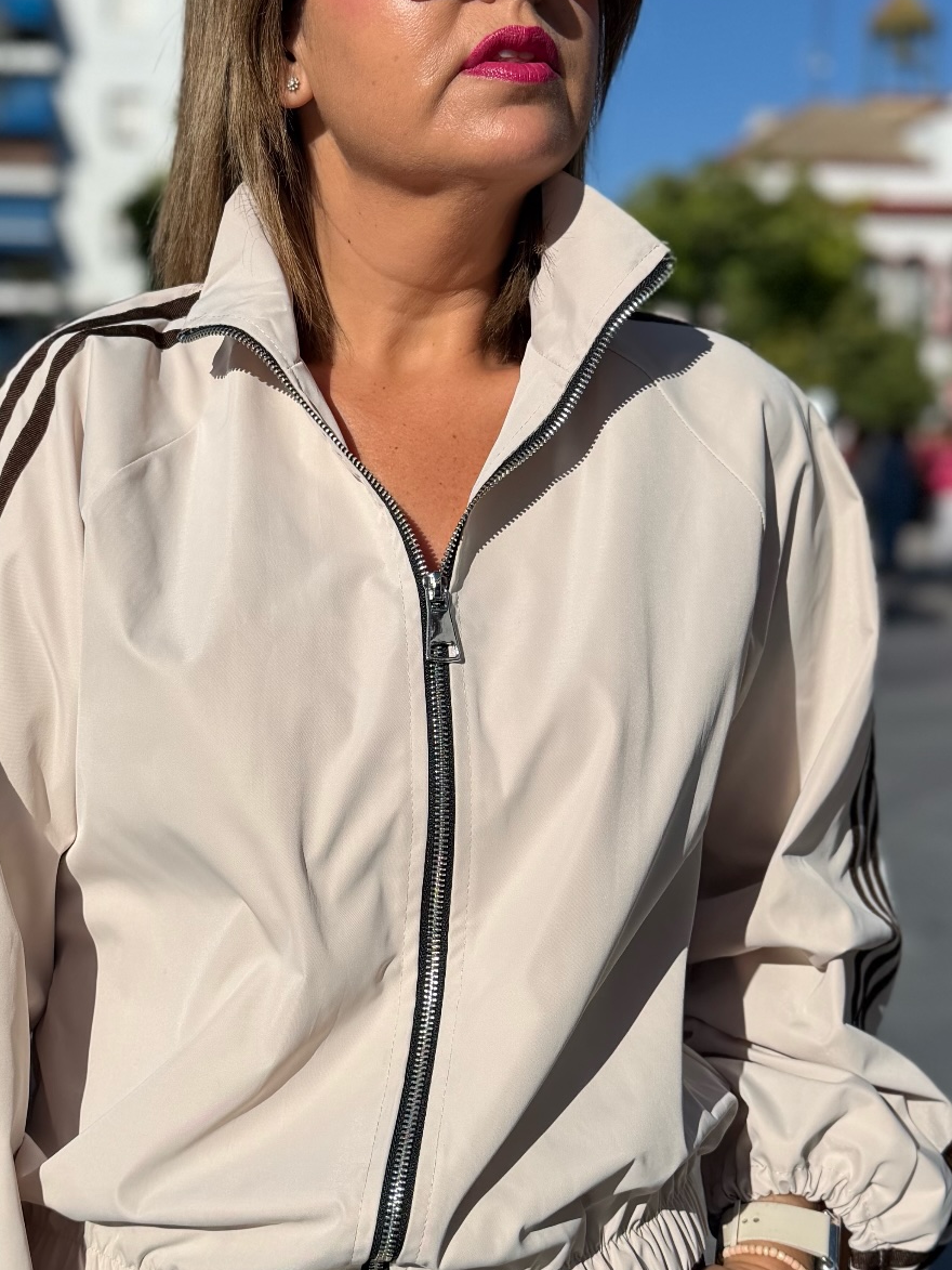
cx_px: 299
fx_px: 1833
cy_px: 677
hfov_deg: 28.9
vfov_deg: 38.2
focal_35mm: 50
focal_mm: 6.76
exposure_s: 1/10309
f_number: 1.78
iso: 80
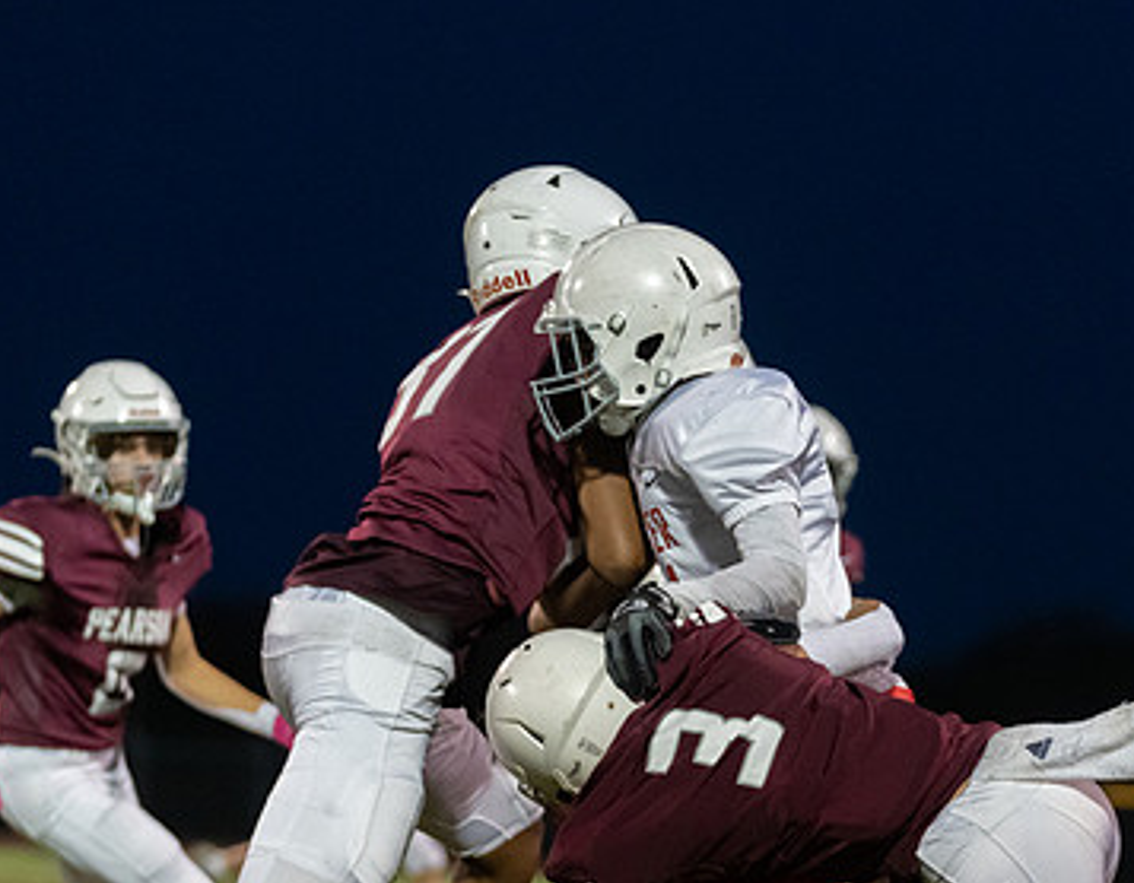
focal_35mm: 205
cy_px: 683
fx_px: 6809
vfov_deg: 7.4
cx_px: 775
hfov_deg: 9.5
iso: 5000
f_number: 2.8
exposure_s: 1/1250
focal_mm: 111
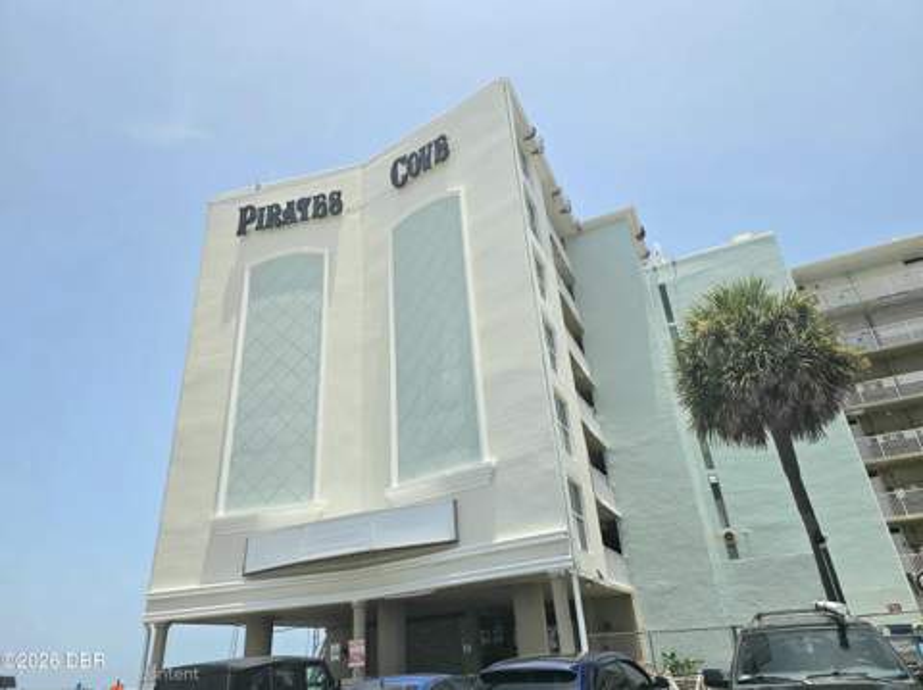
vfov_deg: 58.8
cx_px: 462
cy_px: 345
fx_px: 613
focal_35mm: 23
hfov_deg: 74.0
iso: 10
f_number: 1.7
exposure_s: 1/1111
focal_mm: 6.3
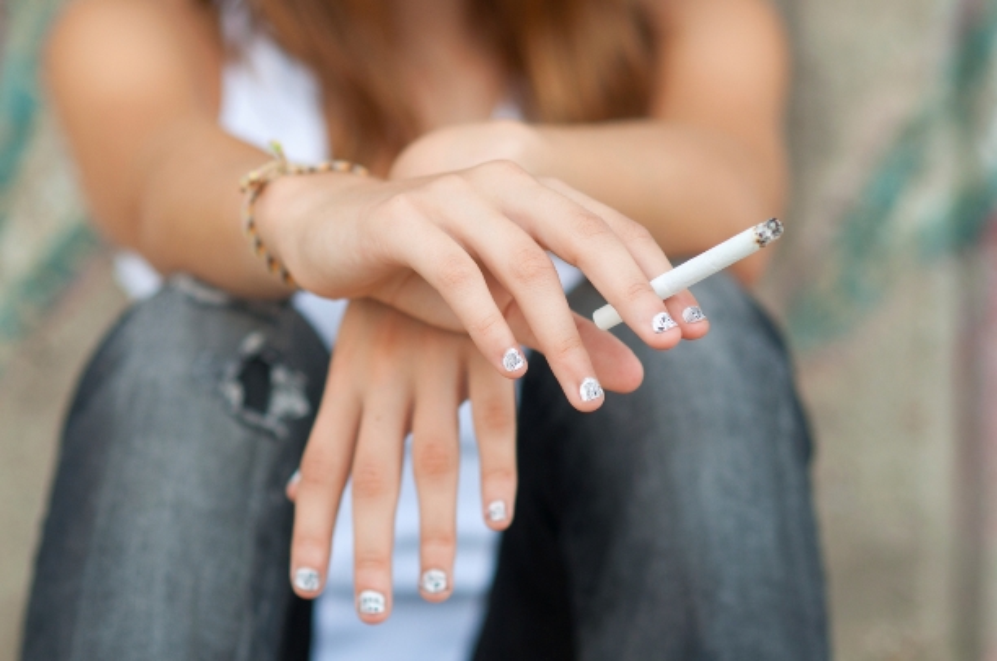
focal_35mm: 128
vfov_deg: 10.7
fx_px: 3525
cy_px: 330
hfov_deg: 16.1
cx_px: 498
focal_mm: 85
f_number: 2.8
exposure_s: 1/800
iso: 200
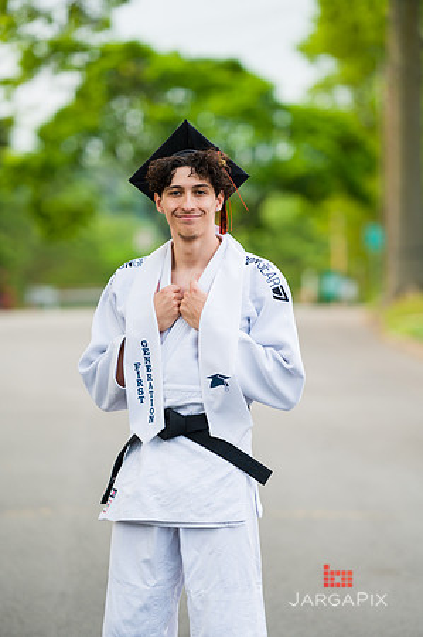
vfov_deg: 12.5
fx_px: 2915
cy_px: 318
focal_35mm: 165
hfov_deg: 8.3
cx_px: 212
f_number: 3.2
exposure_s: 1/800
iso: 200
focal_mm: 165
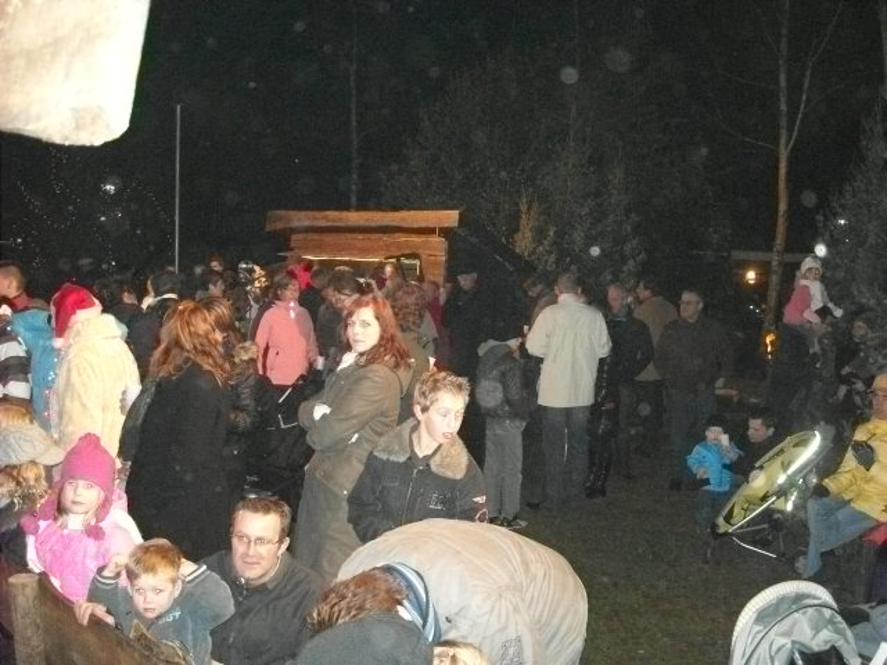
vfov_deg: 40.7
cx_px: 444
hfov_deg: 52.6
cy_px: 332
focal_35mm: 35
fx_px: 897
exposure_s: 1/60
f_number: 2.8
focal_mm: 5.7
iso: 1181
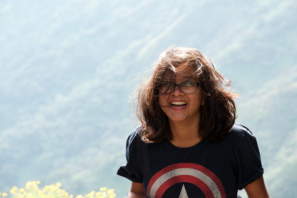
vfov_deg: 10.6
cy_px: 99
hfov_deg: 15.9
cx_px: 148
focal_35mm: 129
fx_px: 1064
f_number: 8
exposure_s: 1/250
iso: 400
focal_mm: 86
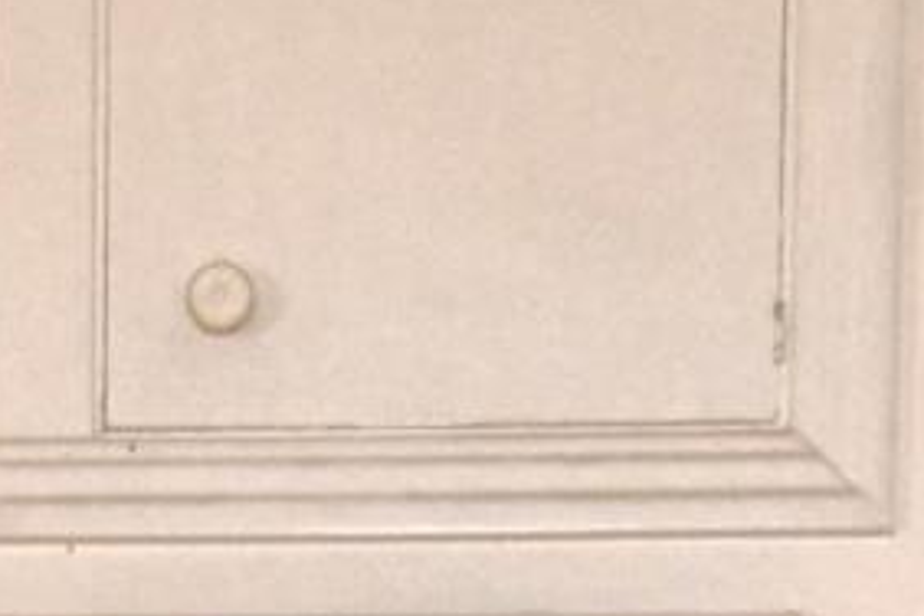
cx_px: 328
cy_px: 1412
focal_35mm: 85
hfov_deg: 23.8
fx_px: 2181
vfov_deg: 12.9
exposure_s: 1/30
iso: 1000
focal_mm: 10
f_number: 4.5
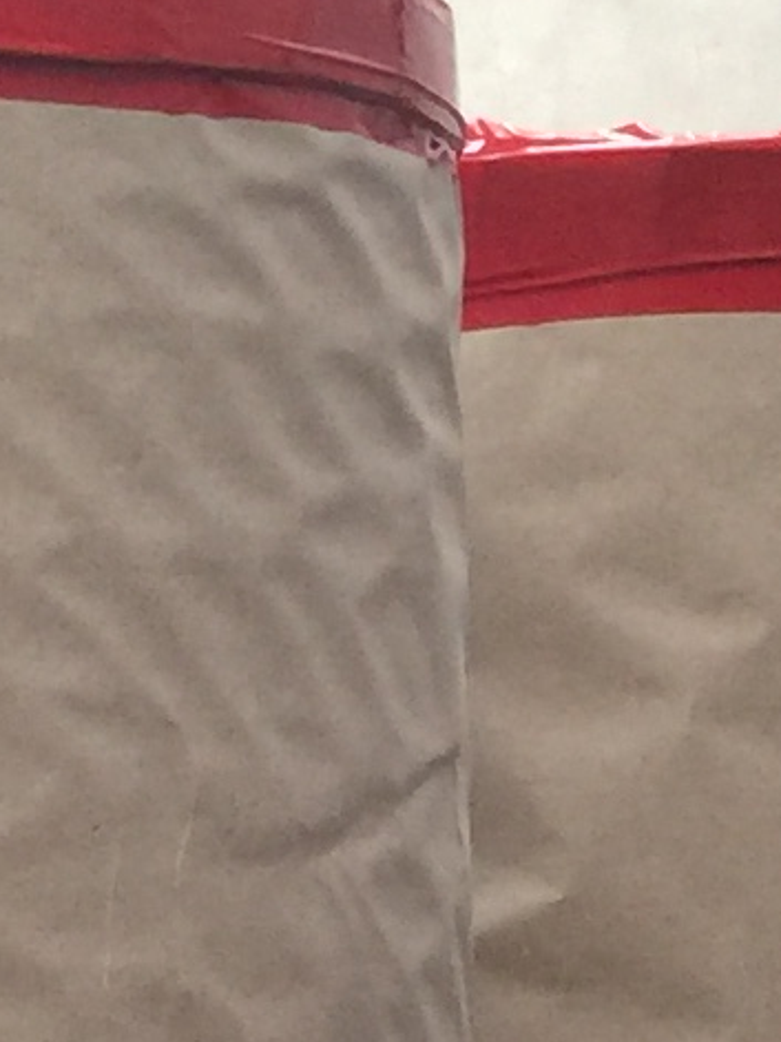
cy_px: 2644
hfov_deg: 7.3
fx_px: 6049
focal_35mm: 201
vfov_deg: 8.8
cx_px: -336
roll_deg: +2.9
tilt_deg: -13.4
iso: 50
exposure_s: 1/33
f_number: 2.2
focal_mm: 4.15
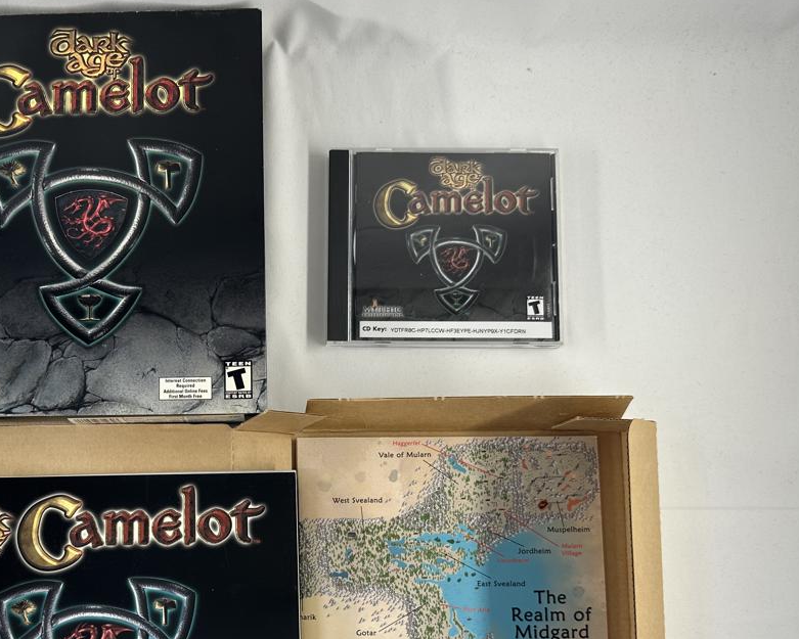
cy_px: 430
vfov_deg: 40.6
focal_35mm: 36
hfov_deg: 49.4
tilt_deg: -82.4
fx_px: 851
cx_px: 265
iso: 64
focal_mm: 6.86
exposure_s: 1/167
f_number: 1.78
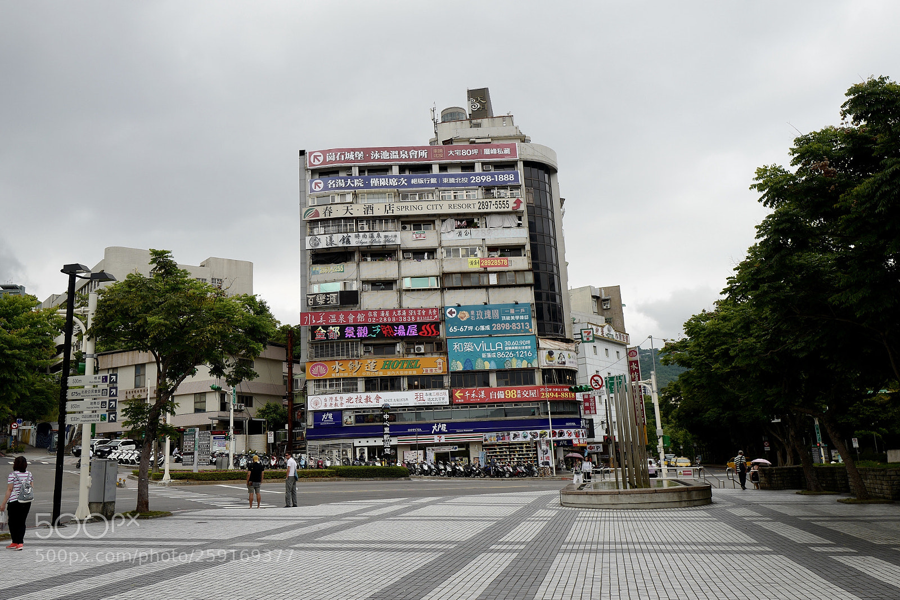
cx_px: 450
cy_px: 300
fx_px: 700
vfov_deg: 46.4
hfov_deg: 65.5
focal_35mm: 28
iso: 100
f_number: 4
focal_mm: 28
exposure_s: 1/1000
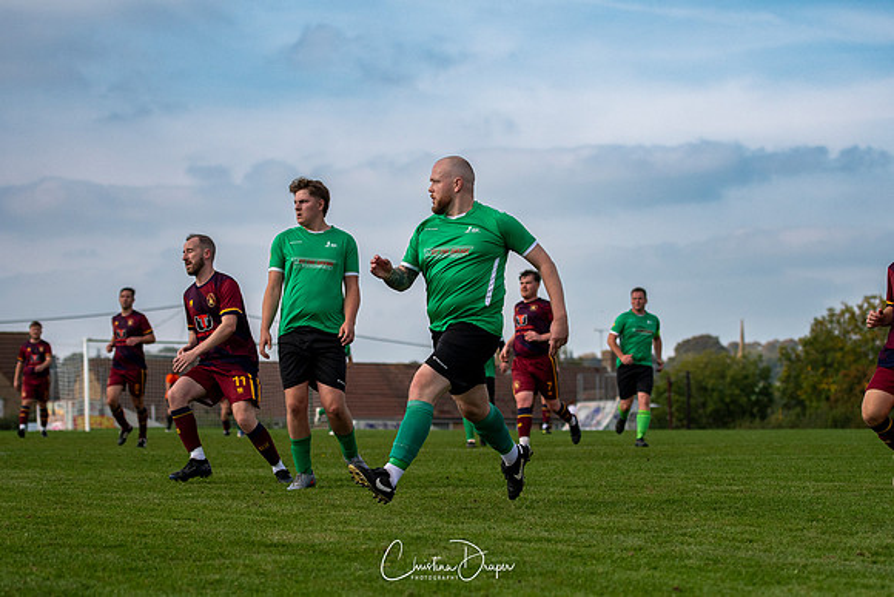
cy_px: 298
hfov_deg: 19.5
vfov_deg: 13.0
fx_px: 2608
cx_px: 447
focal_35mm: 105
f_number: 2.8
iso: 320
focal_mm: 70
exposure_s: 1/8000
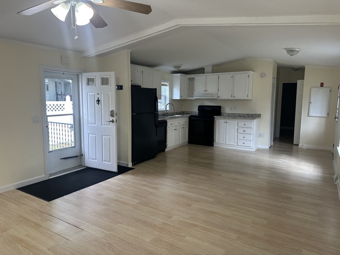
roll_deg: -0.7
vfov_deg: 56.8
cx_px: 170
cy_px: 128
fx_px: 236
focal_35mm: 24
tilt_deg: -5.9
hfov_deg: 71.6
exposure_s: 1/120
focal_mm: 6.86
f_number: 1.78
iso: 100
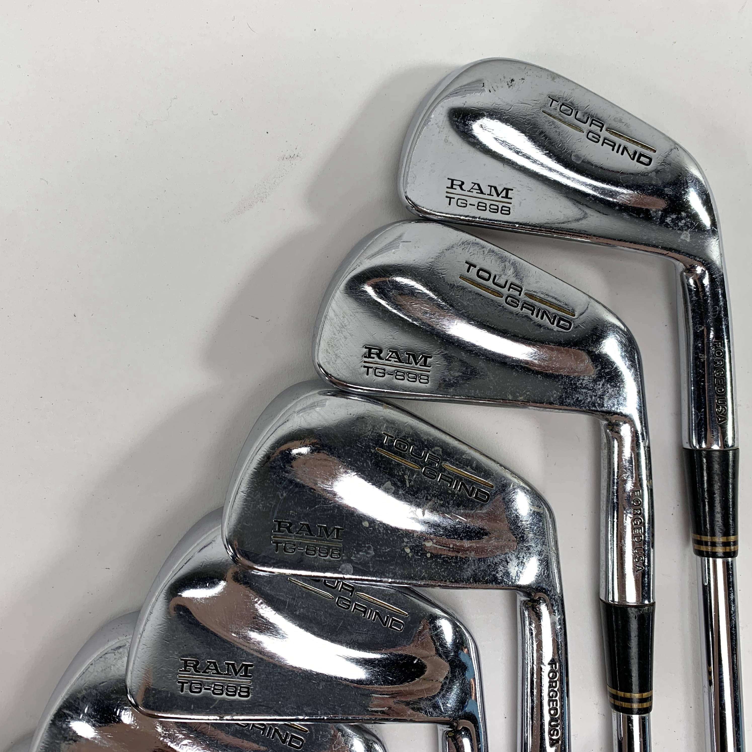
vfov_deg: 52.5
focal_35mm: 31
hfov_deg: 52.3
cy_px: 376
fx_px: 762
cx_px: 310
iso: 25
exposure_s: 1/120
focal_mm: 4.25
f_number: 1.8
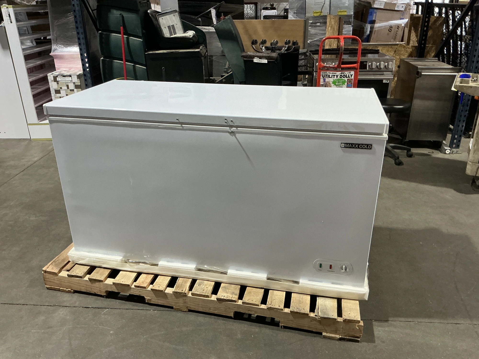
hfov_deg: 63.4
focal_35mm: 28
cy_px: 180
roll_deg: +0.5
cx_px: 240
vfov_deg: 49.7
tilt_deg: -24.3
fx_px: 387
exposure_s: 1/60
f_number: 1.8
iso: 125
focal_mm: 3
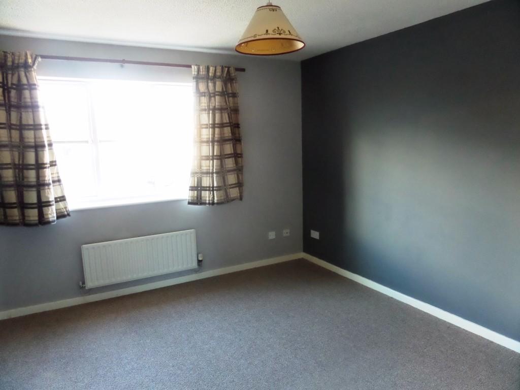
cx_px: 260
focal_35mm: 24
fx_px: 361
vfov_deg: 56.8
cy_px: 195
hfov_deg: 71.6
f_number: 3.2
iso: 320
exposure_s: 1/20
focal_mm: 4
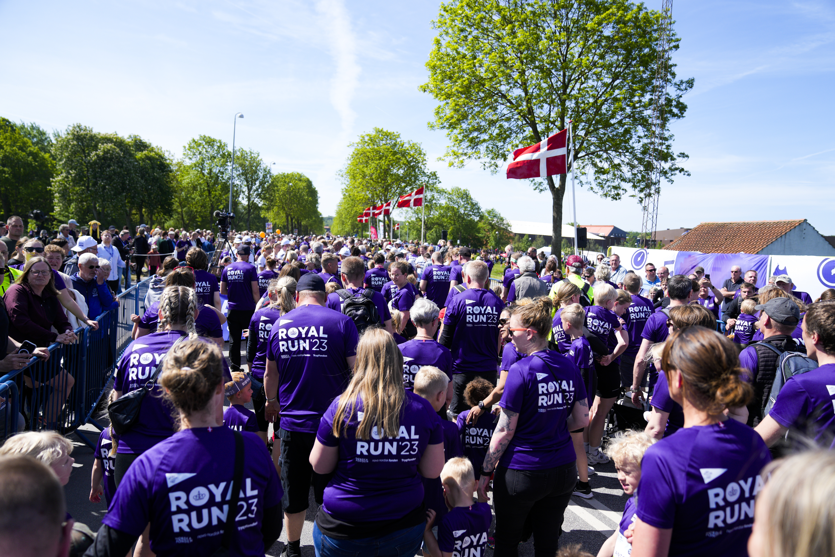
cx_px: 418
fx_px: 557
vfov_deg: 53.1
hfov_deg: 73.7
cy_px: 278
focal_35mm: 24
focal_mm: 24
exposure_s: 1/3200
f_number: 2.8
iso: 250
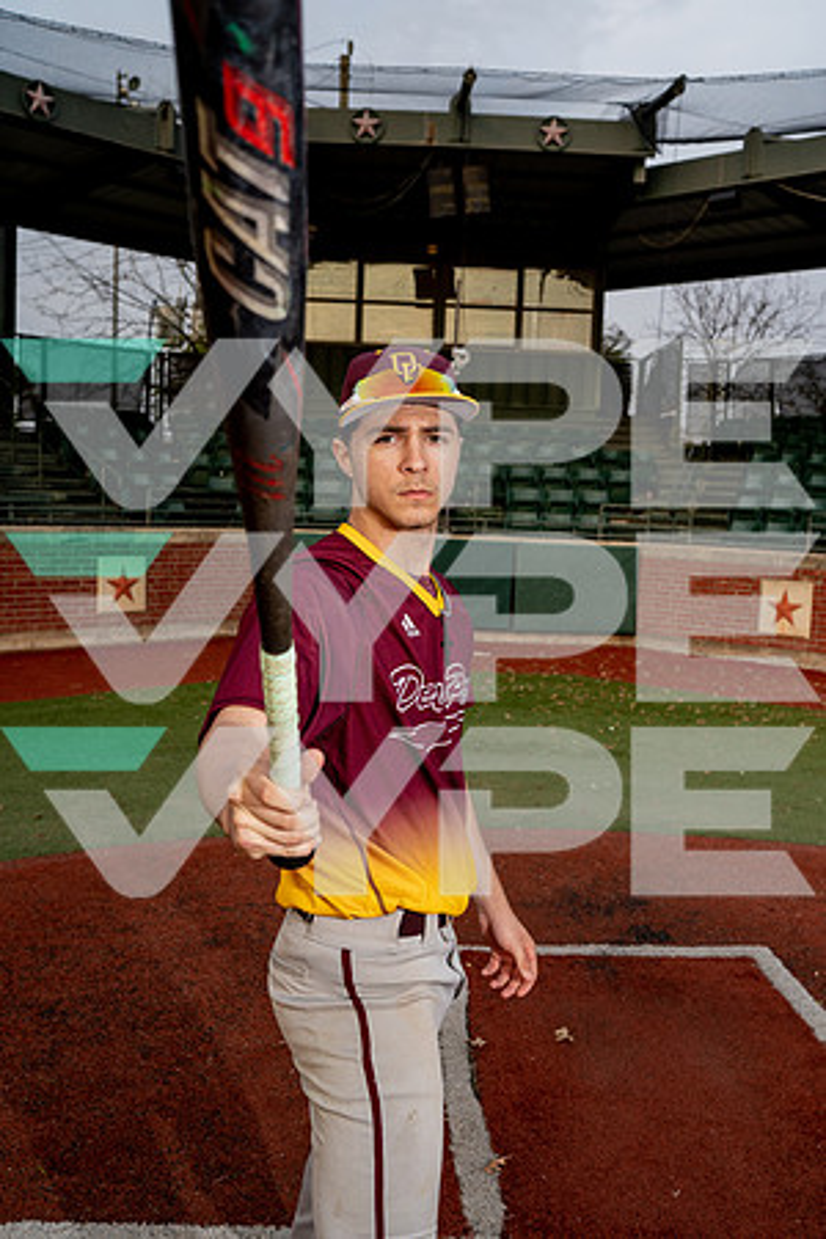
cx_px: 413
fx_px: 1204
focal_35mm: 35
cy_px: 620
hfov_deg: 37.9
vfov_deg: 54.4
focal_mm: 35
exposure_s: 1/250
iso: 250
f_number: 5.6
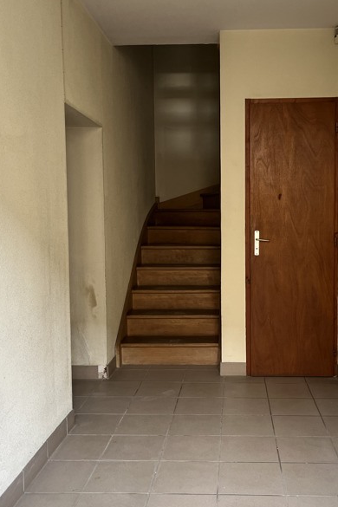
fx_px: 521
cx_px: 213
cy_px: 253
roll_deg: +0.1
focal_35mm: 37
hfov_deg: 35.7
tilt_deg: -5.1
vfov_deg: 51.9
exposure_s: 1/104
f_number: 1.6
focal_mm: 5.1
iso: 125
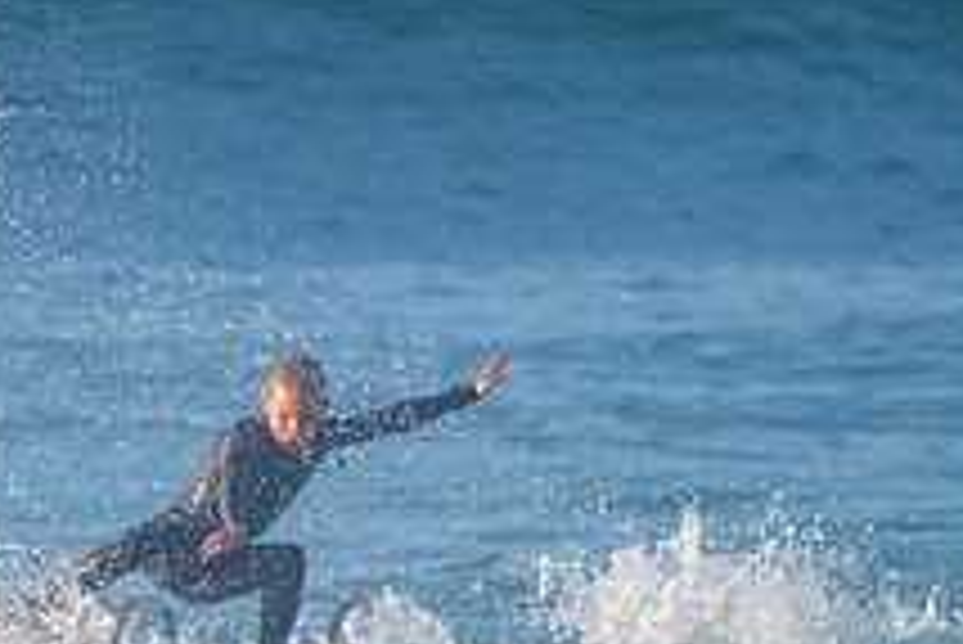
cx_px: 206
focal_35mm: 1659
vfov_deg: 0.8
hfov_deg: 1.2
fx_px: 44407
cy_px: 622
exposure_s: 1/2000
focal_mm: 500
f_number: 5.6
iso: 500
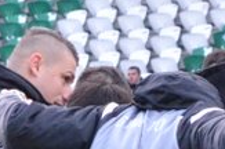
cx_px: 461
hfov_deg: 2.7
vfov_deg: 1.8
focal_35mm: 772
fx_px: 4816
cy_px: 256
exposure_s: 1/640
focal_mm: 70
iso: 3200
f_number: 6.3
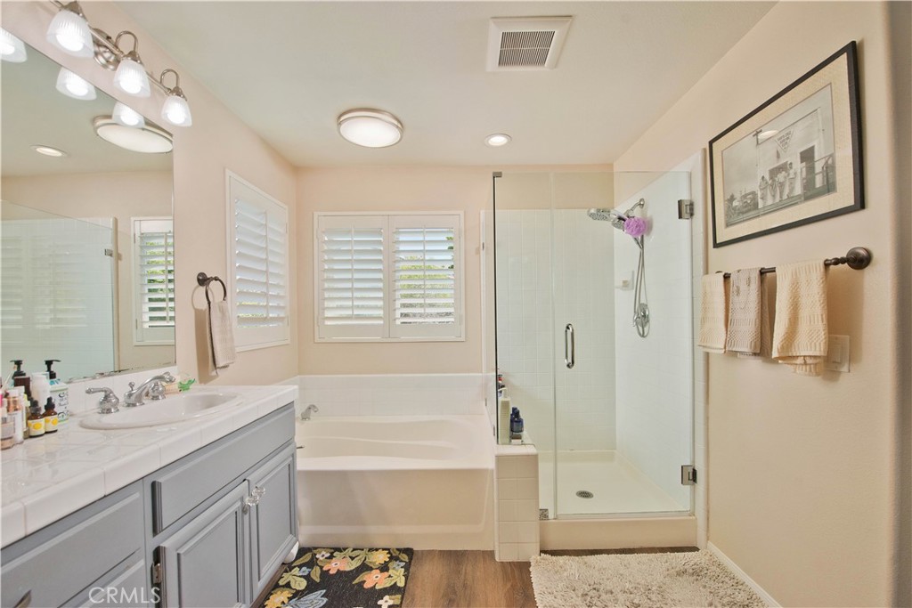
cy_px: 304
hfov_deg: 104.2
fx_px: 355
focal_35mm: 14
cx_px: 456
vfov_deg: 81.2
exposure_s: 1/500
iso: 400
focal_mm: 14
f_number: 5.6
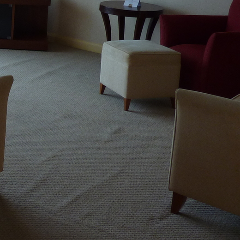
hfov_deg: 22.3
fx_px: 533
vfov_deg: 24.1
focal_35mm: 68
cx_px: -87
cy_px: -5
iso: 80
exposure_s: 1/50
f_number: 3.3
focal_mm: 4.1
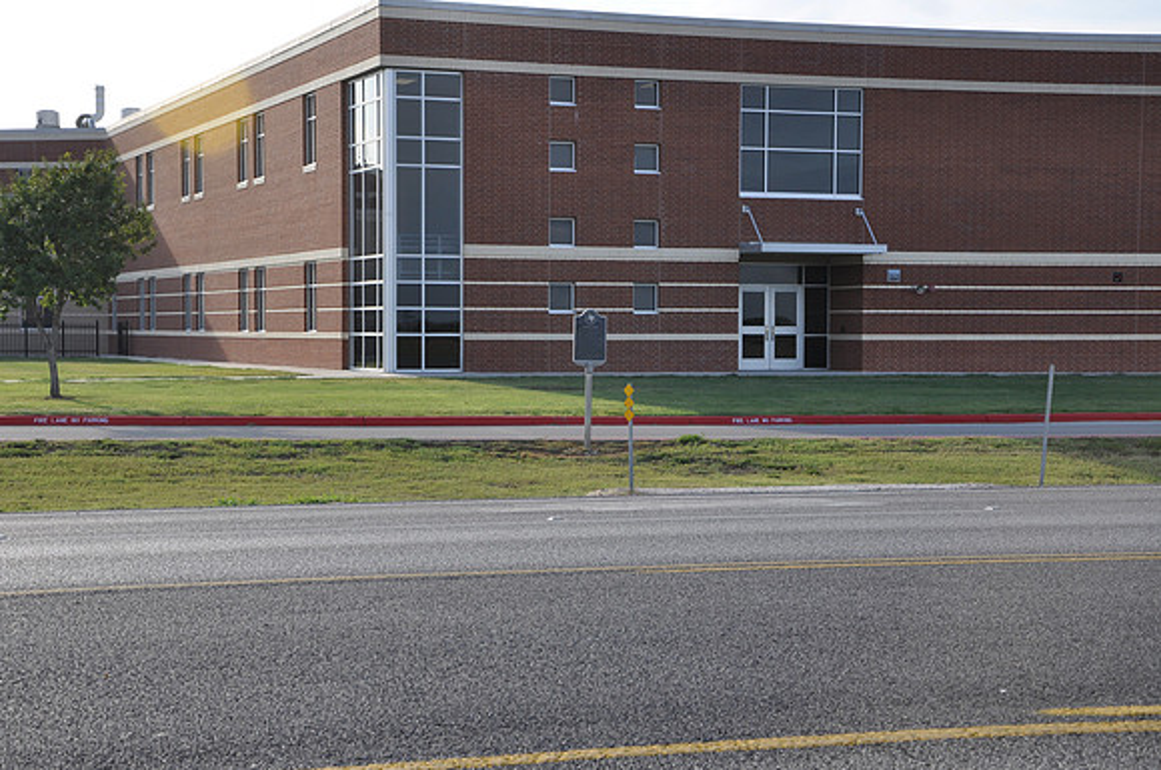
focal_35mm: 72
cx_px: 580
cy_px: 385
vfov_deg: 18.9
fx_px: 2319
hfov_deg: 28.1
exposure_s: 1/100
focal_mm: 48
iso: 200
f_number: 10
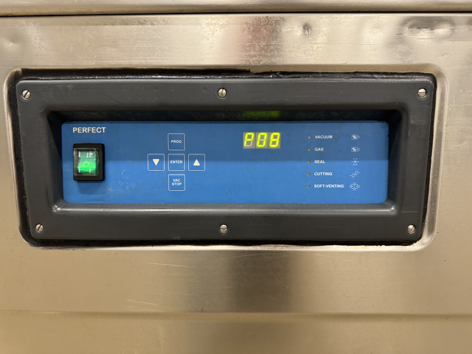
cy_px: 177
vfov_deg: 56.8
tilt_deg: -9.9
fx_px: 327
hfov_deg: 71.6
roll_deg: -0.2
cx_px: 236
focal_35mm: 24
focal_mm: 6.76
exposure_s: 1/50
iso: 320
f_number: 1.78
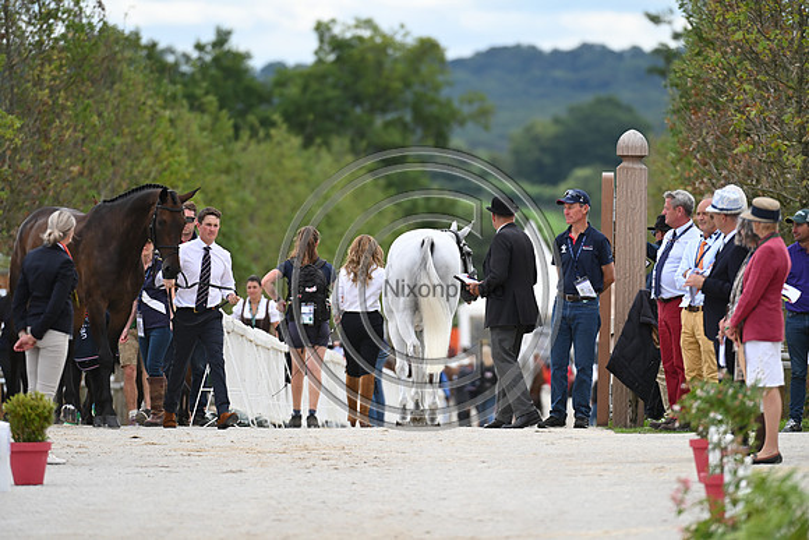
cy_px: 270
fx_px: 8991
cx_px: 404
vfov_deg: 3.4
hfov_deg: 5.2
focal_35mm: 400
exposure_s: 1/1600
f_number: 5.6
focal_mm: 400
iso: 560
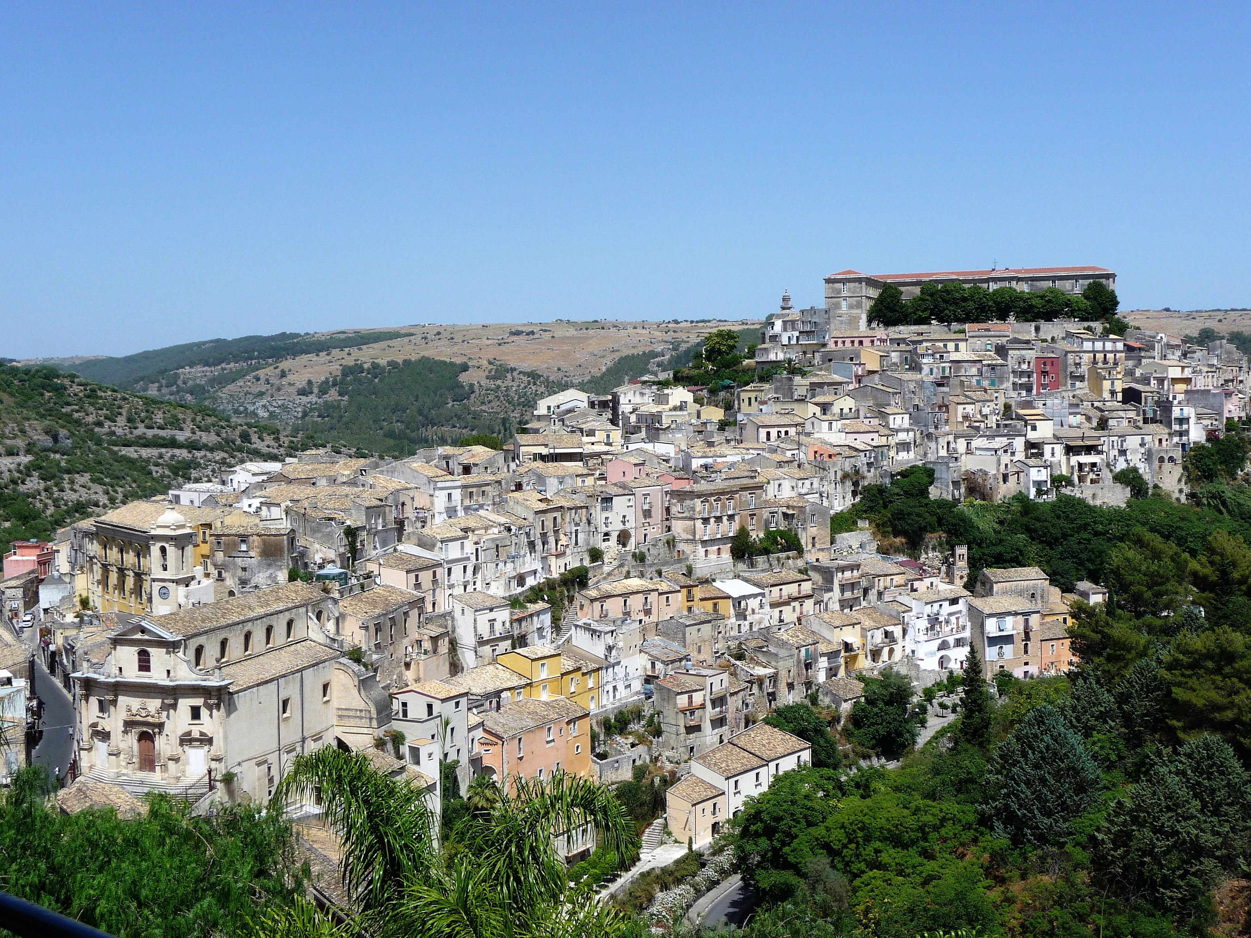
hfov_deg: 46.8
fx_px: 1446
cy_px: 469
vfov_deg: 36.0
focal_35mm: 40
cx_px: 626
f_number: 9
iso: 100
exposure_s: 1/320
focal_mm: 6.7
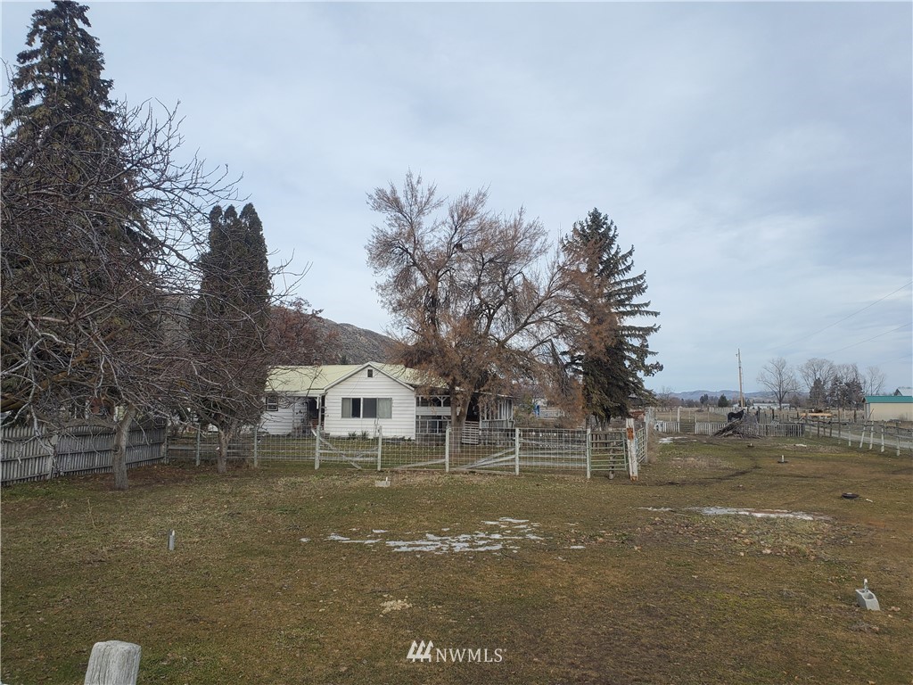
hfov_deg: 67.3
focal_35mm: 26
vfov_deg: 53.1
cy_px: 342
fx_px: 686
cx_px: 456
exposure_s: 1/746
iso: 50
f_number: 2.4
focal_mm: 4.3
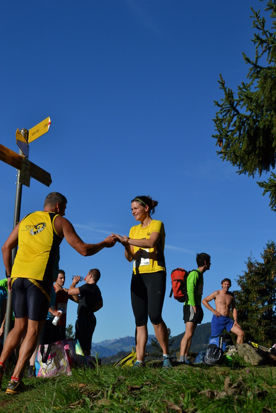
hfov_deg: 22.6
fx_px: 690
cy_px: 206
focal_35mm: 60
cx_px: 138
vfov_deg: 33.4
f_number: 7.1
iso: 400
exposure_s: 1/2000
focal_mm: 40
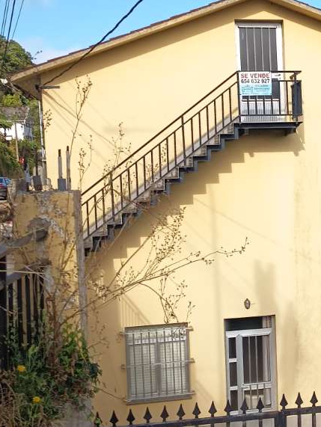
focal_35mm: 63
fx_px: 778
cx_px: 332
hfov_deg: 22.3
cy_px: 225
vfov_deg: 30.7
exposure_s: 1/391
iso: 50
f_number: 1.7
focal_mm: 5.24
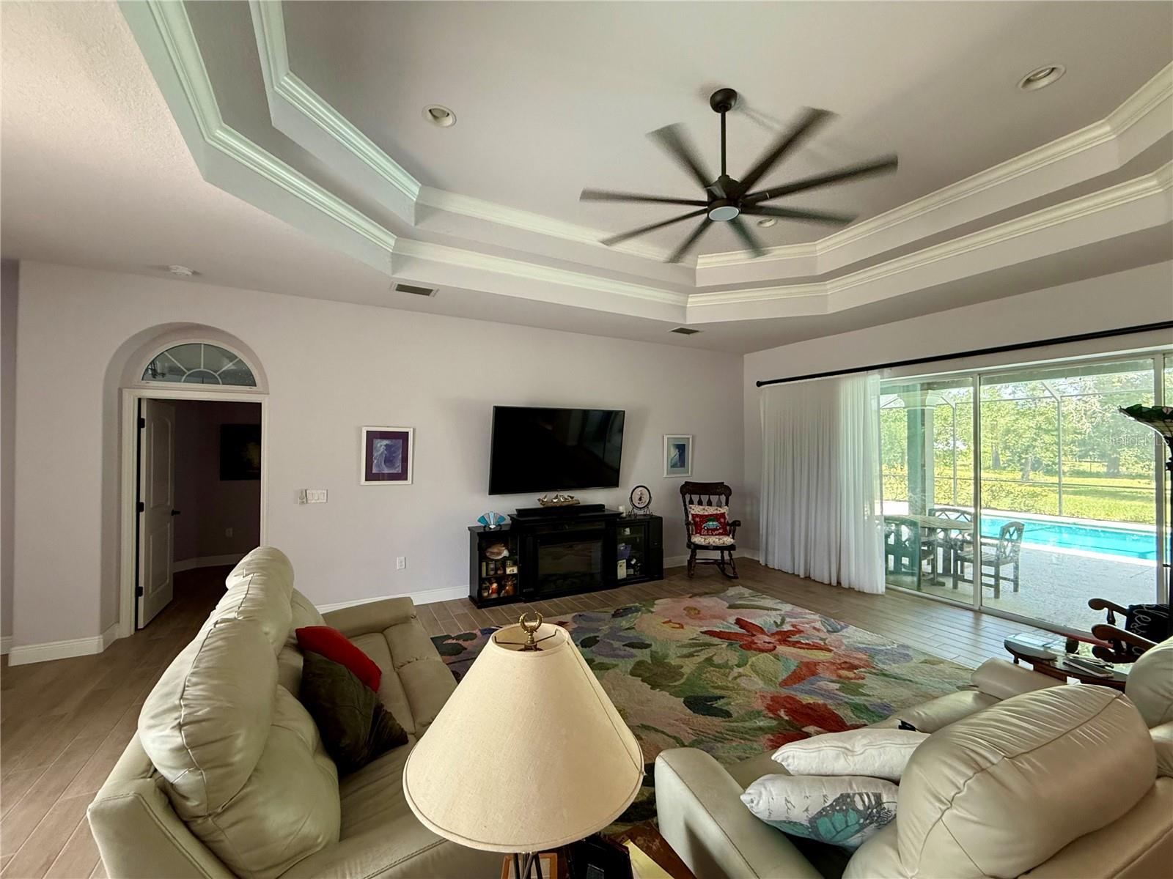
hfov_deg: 102.1
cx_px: 586
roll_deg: +0.1
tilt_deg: +1.0
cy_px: 440
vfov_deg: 85.7
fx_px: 474
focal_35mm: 14
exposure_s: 1/60
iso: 250
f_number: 2.2
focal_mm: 2.22
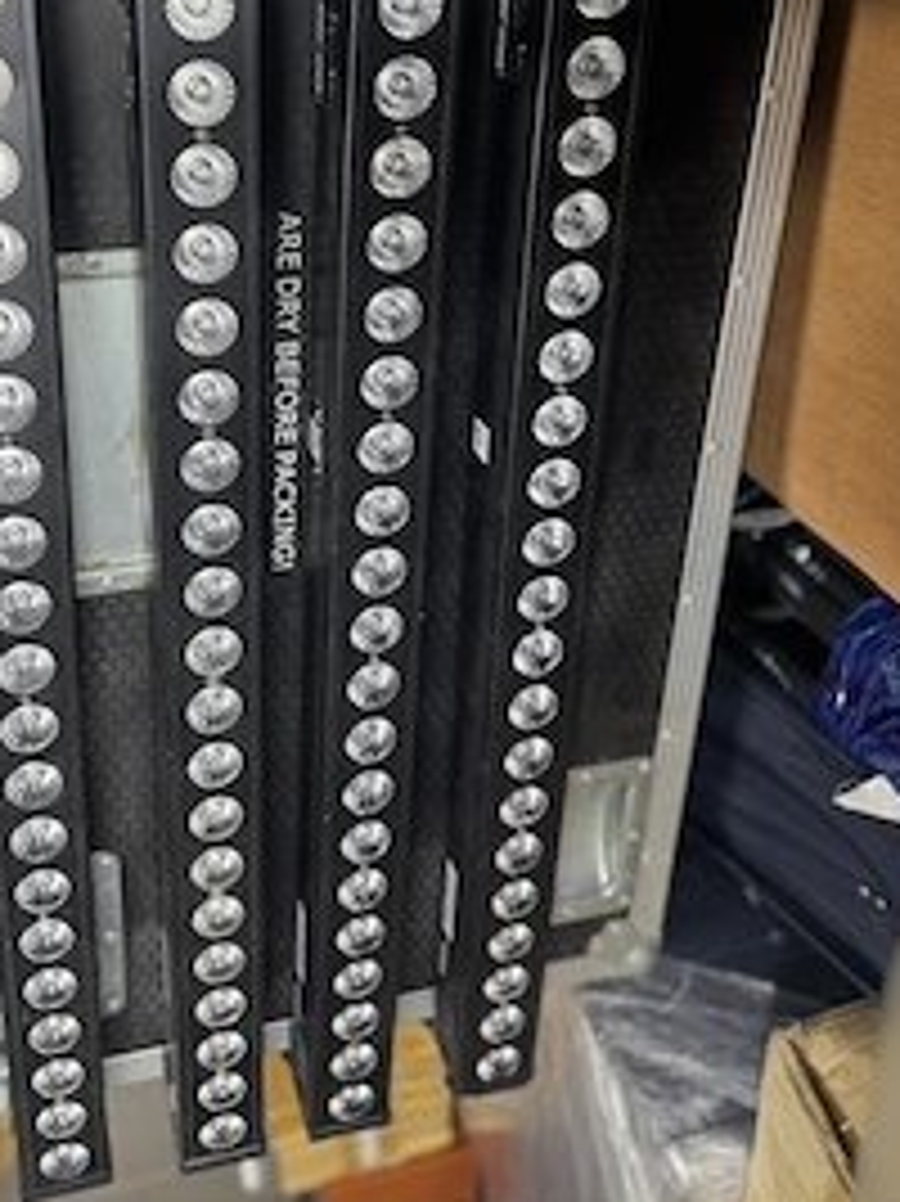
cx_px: 302
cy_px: 324
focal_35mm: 36
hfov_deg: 39.2
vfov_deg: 49.6
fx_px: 1249
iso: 250
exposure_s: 1/50
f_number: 1.78
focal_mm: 6.76
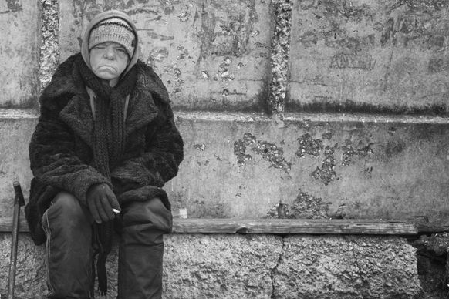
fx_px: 848
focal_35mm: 68
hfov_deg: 29.2
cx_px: 113
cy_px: 157
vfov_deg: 20.0
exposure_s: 1/125
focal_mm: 44
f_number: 8
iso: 200
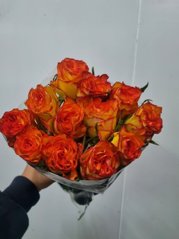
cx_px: 76
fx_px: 207
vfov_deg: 59.9
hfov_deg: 46.7
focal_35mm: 30
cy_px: 118
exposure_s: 1/120
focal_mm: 5.4
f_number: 1.8
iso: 250
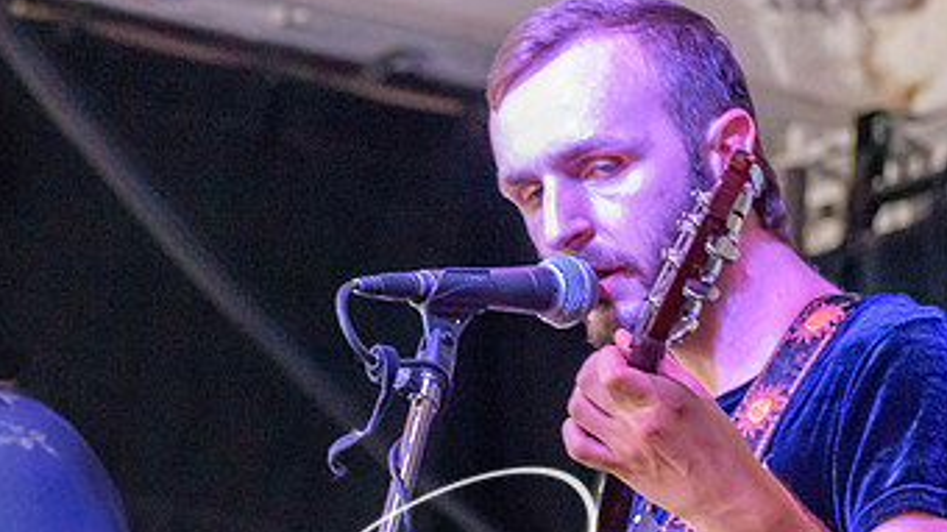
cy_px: 361
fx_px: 7531
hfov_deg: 7.2
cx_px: 201
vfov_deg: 4.0
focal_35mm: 300
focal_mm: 112
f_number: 4.8
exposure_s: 1/125
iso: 5600
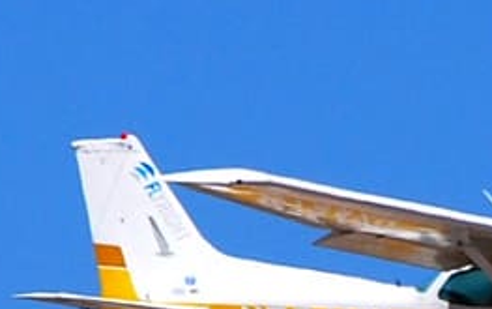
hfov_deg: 2.8
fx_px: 9987
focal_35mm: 744
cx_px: 511
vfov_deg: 1.8
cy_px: 267
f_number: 10
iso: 100
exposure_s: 1/500
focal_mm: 200
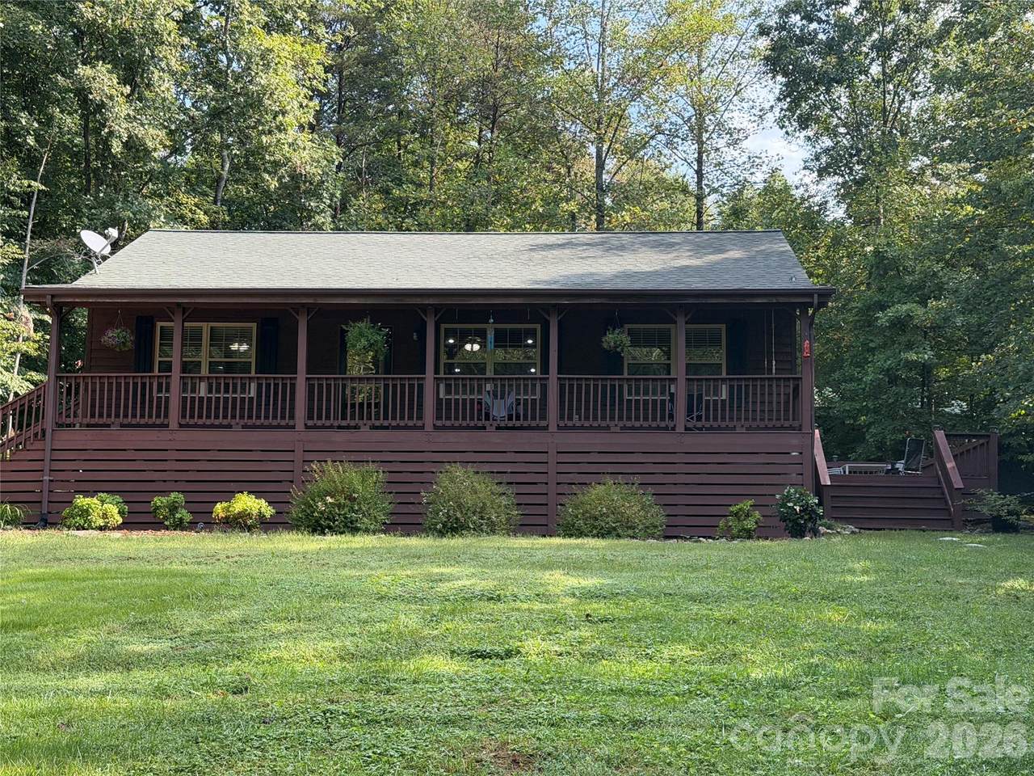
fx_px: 1434
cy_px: 388
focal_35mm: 48
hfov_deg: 39.7
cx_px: 517
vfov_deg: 30.3
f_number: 1.78
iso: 100
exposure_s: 1/687
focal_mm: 6.76
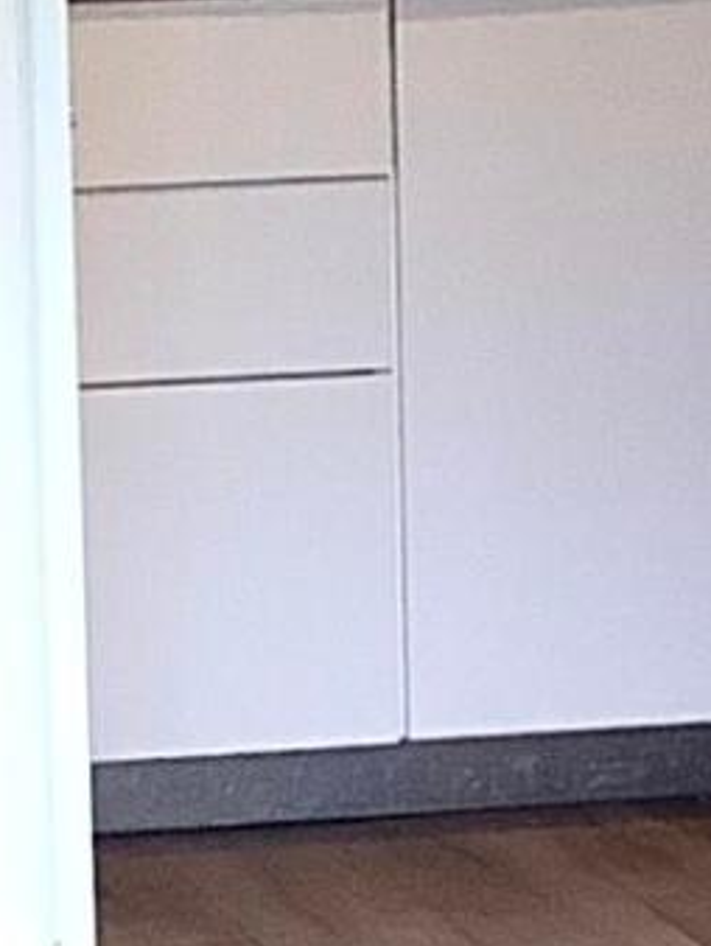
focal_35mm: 264
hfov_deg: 5.6
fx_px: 7221
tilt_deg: -8.1
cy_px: 420
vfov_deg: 7.5
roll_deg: +0.0
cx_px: 487
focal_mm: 3.3
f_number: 2.4
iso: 125
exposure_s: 1/50
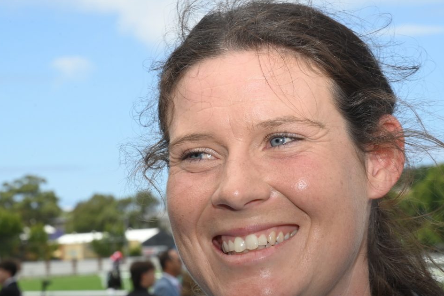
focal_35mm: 130
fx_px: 1603
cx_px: 221
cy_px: 147
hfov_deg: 15.8
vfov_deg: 10.5
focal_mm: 80
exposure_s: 1/250
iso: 400
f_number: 16
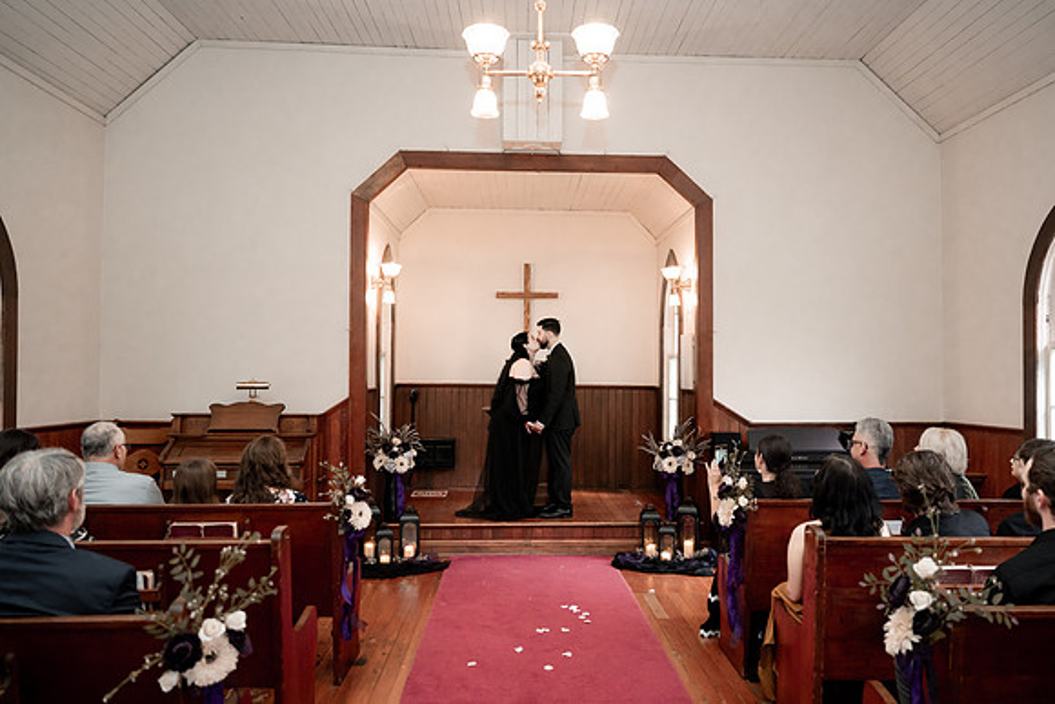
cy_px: 340
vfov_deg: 50.0
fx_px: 754
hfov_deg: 69.9
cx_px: 556
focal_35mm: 26
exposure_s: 1/250
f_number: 2.8
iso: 800
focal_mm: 24
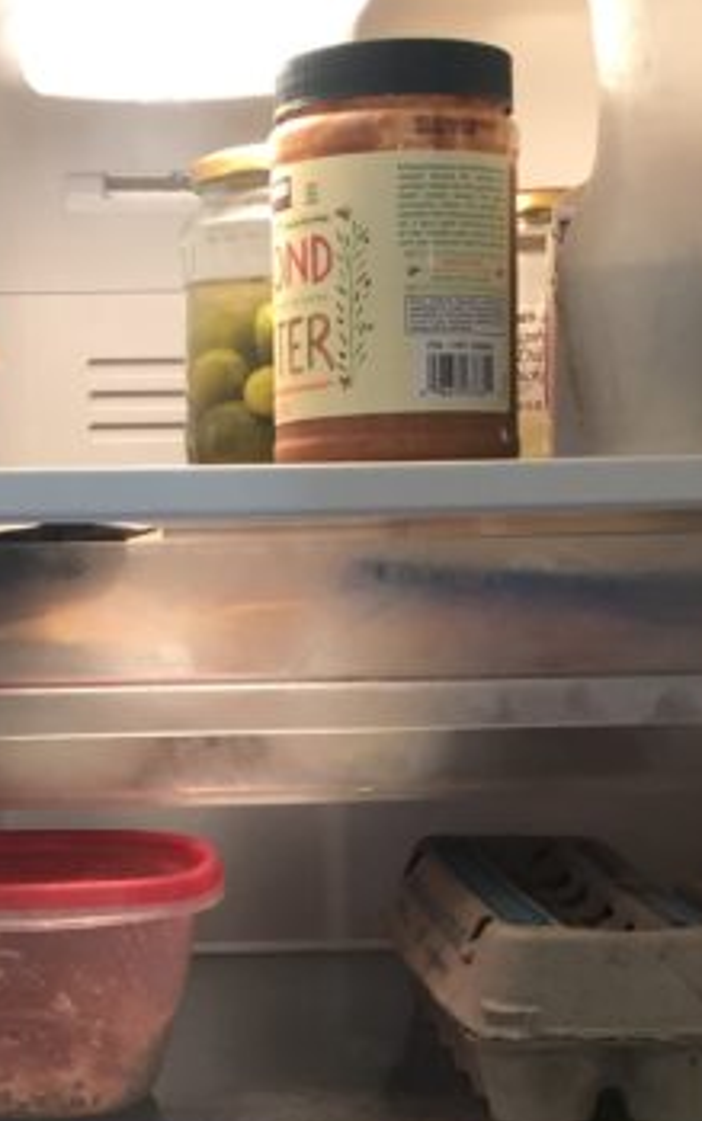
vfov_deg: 22.5
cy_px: 1015
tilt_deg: -10.6
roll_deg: +1.6
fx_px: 2753
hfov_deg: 14.5
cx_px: 173
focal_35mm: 90
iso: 80
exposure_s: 1/30
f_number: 2.2
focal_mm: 4.15
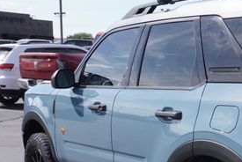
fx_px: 539
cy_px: 154
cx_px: 246
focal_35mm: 80
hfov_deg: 24.1
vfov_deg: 16.8
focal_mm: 23
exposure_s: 1/200
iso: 100
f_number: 8
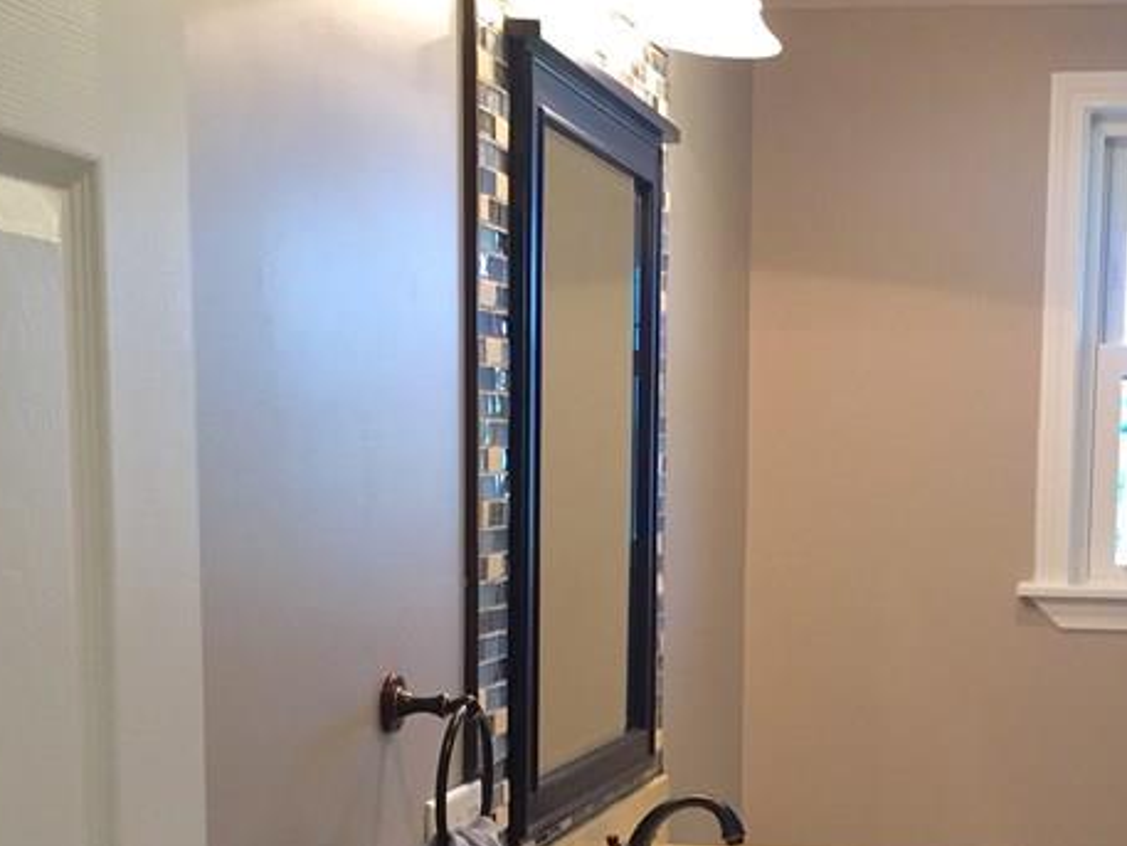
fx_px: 2117
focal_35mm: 65
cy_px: 745
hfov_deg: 29.4
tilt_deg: -6.3
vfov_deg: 22.1
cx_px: 831
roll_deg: -0.4
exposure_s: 1/30
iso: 32
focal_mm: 4.15
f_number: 2.2
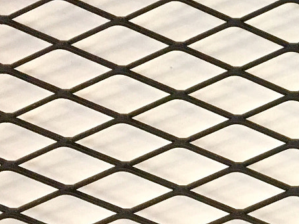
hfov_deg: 16.9
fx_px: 881
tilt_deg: -5.1
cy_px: 65
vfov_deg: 14.5
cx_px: 484
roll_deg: -1.3
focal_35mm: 102
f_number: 2.2
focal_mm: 4.15
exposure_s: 1/33
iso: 250
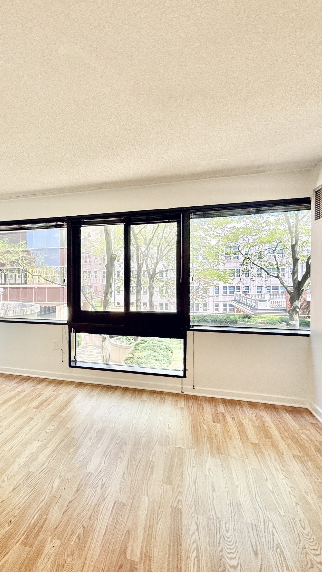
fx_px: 319
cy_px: 287
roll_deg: -0.2
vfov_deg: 83.8
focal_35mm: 21
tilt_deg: -1.3
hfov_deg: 51.1
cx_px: 76
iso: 100
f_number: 2.2
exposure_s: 1/99
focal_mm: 2.22
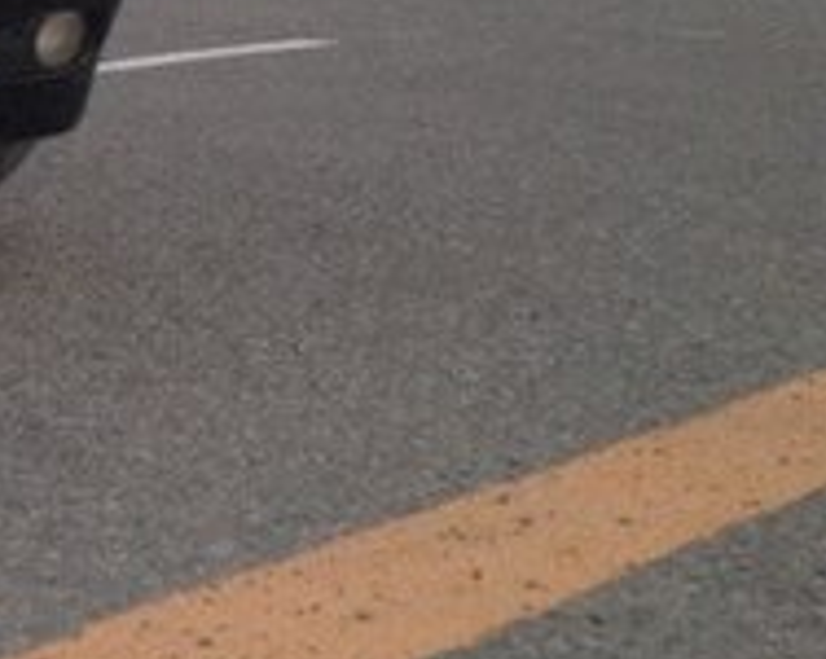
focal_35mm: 120
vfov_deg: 12.7
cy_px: -20
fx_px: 2931
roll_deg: -0.9
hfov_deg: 14.6
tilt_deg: -5.7
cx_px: -532
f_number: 2.4
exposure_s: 1/20
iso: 200
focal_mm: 4.28
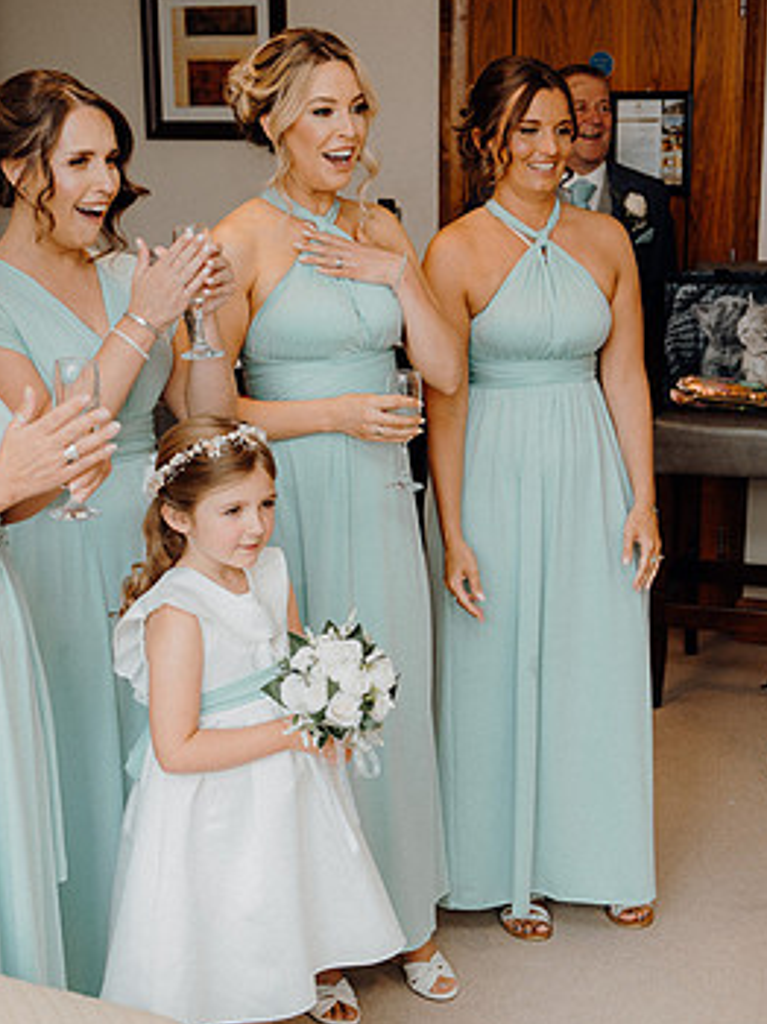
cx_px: 343
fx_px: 1745
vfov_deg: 32.7
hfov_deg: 24.8
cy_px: 505
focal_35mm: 59
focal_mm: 37
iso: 320
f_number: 3.5
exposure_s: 1/160
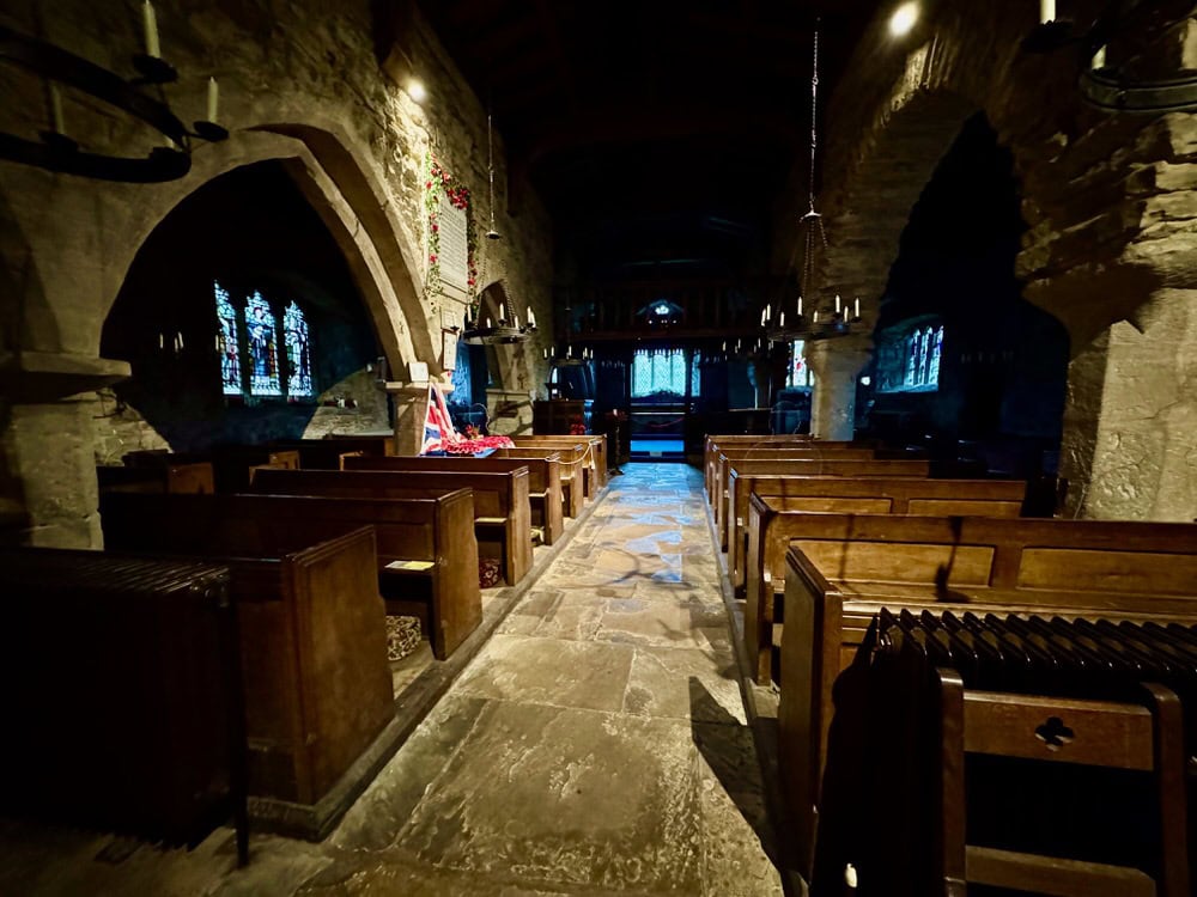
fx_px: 484
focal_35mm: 14
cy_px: 448
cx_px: 598
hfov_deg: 102.1
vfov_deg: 85.7
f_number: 2.2
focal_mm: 2.2
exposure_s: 1/39
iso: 1600
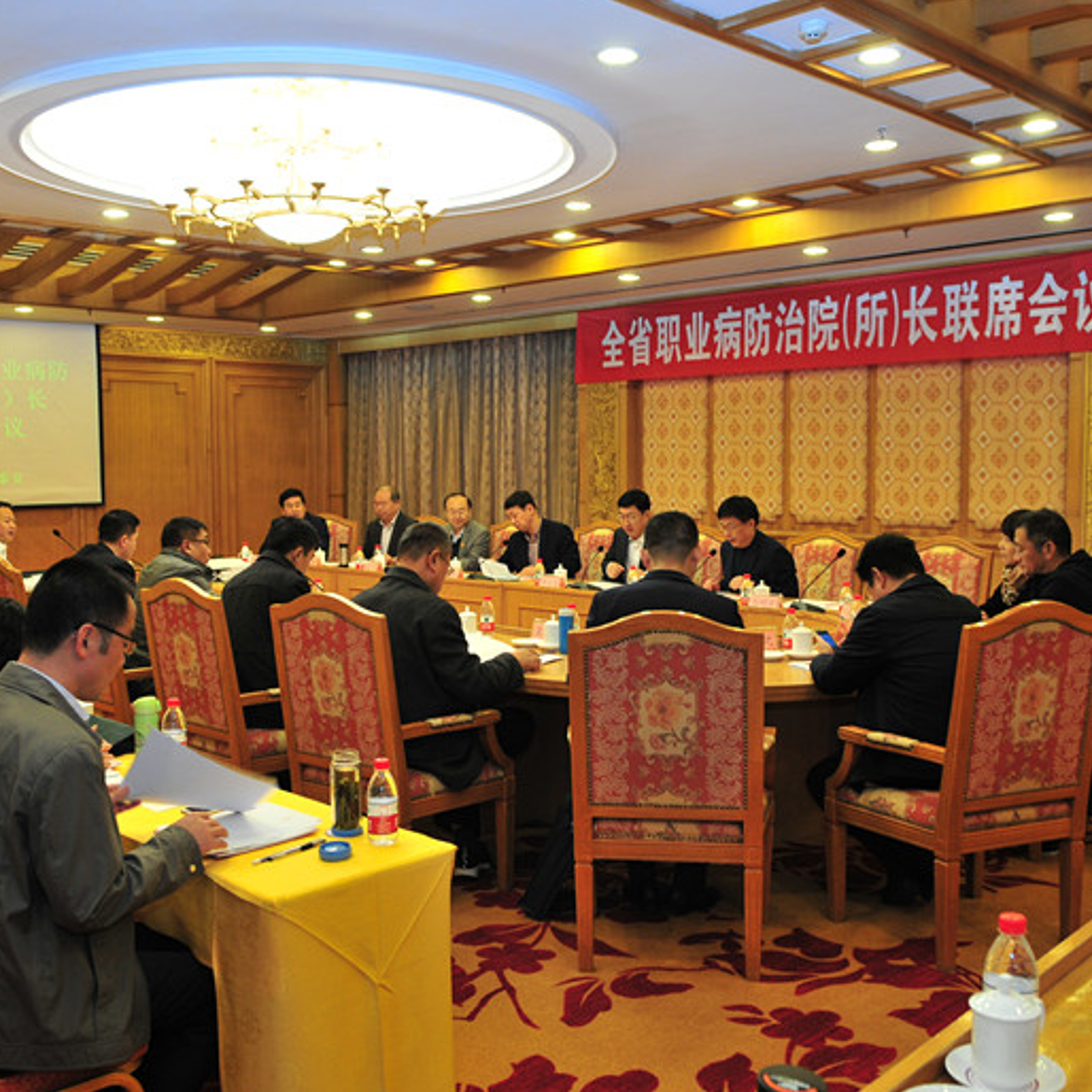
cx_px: 495
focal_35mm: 34
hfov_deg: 48.8
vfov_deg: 48.9
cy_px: 553
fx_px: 1201
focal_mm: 17
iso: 400
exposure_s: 1/40
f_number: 3.2
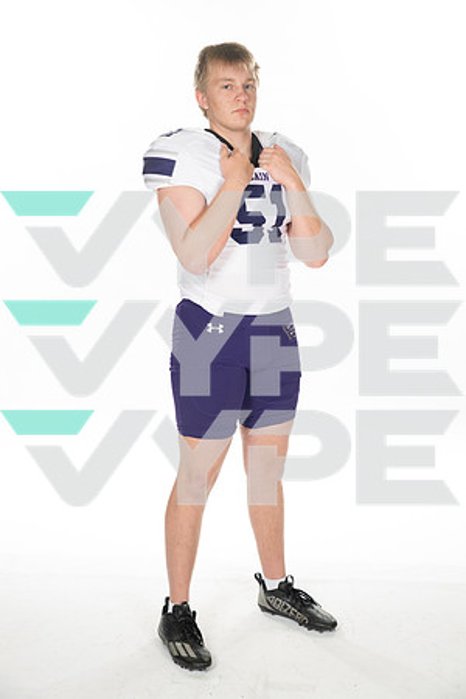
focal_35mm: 55
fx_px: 1068
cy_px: 350
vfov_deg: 36.2
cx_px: 233
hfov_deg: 24.6
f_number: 7.1
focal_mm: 55
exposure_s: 1/320
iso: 800
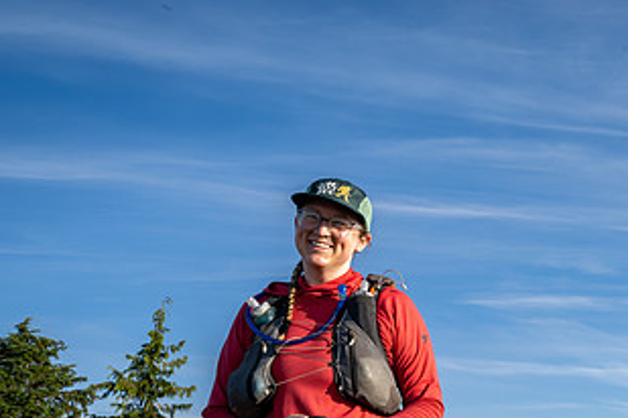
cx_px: 585
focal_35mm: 45
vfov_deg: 29.6
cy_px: 291
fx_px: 785
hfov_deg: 39.8
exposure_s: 1/320
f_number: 16
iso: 400
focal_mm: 24
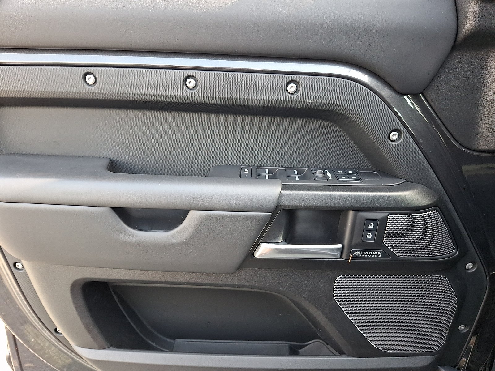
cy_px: 186
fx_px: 357
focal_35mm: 25
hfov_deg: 69.4
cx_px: 248
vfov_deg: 54.9
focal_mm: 4.69
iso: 86
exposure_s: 1/120
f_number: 1.8
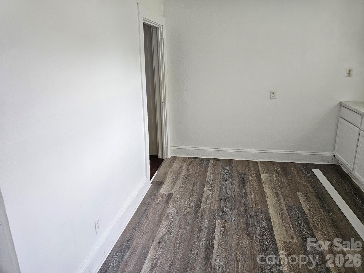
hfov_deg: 73.9
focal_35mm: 23
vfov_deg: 58.9
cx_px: 182
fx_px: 242
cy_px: 136
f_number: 1.7
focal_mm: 6.3
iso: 320
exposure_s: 1/240
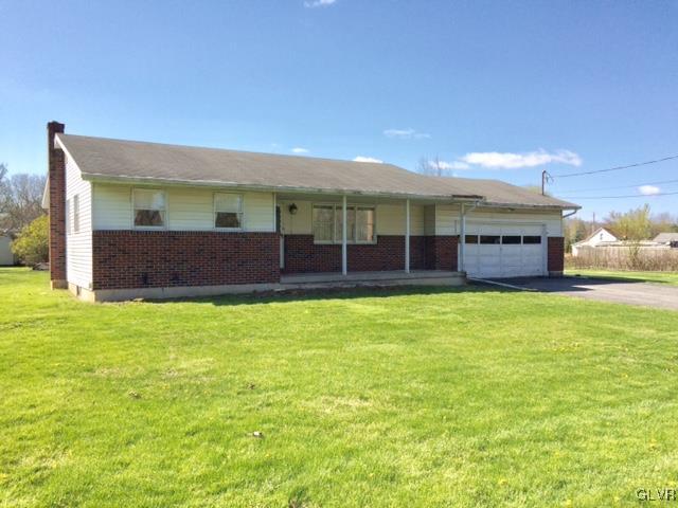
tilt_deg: -0.7
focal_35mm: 29
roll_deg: +1.2
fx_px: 568
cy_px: 254
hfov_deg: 61.7
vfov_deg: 48.2
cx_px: 339
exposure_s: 1/1642
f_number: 2.2
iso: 32
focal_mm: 4.15
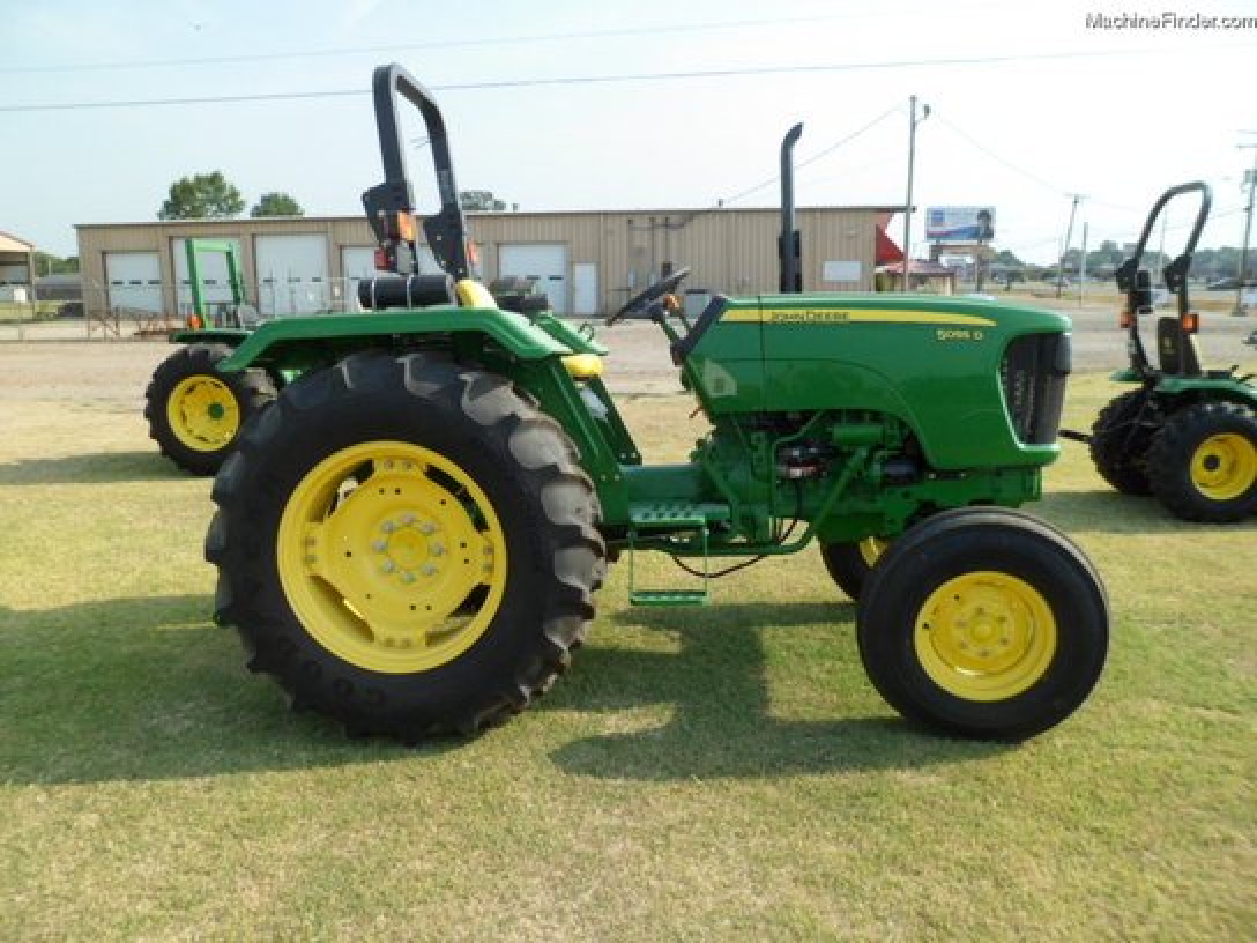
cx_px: 628
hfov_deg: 67.3
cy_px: 472
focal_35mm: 26
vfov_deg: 53.1
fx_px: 944
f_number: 3.3
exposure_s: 1/750
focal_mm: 4.9
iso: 80
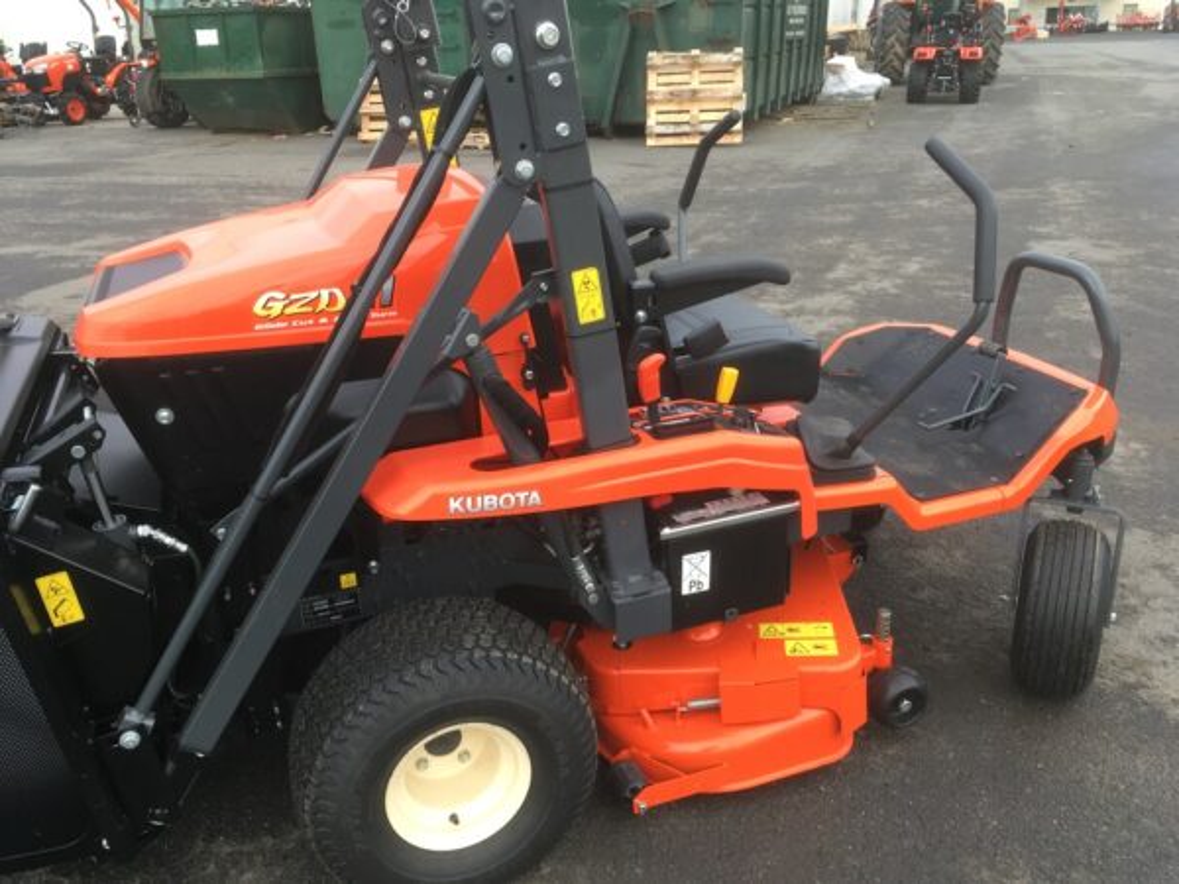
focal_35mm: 29
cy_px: 442
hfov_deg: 61.7
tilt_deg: -23.2
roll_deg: +1.2
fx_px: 988
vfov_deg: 48.2
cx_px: 590
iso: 40
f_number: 2.2
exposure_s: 1/100
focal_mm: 4.15
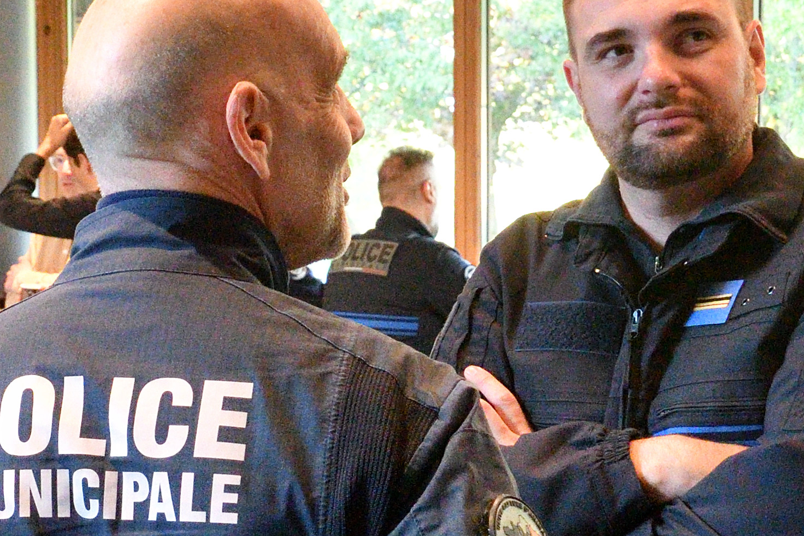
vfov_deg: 9.7
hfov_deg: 14.5
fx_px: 3126
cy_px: 553
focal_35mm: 140
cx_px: 52
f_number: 6.3
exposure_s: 1/80
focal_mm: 25
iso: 6400
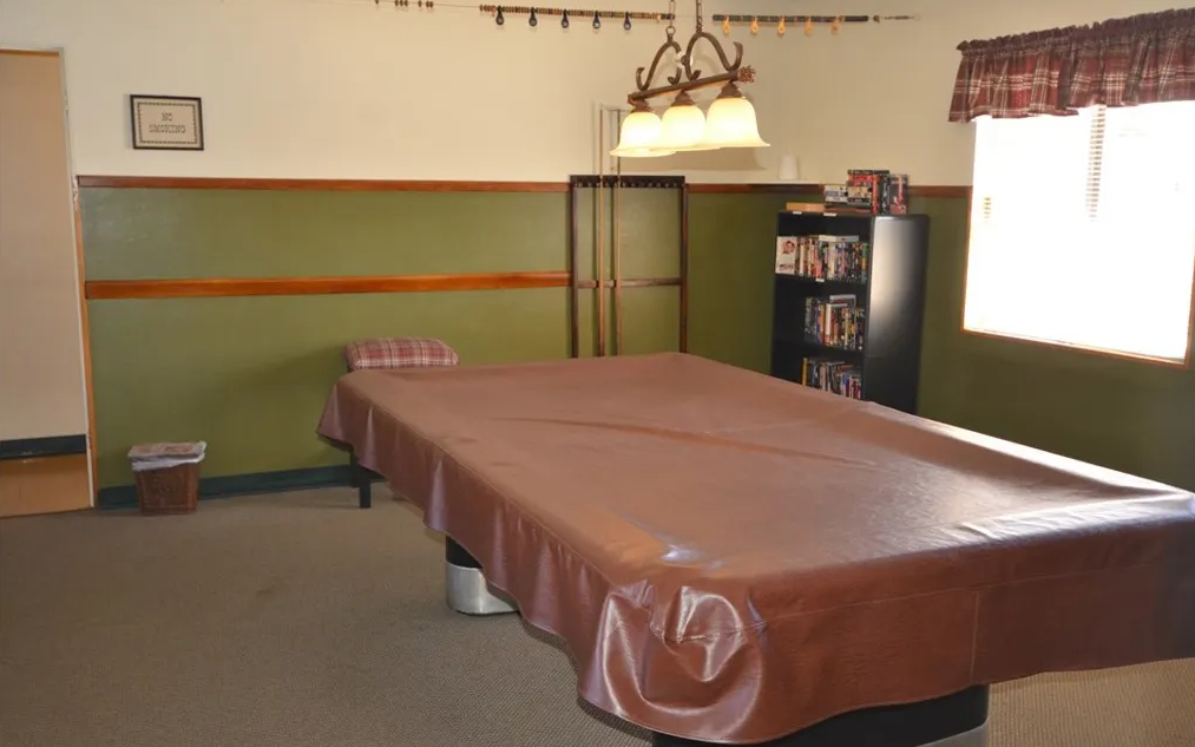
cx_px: 602
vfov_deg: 34.4
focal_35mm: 37
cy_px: 387
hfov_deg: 52.8
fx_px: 1205
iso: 800
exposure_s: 1/60
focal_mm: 24
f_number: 4.5
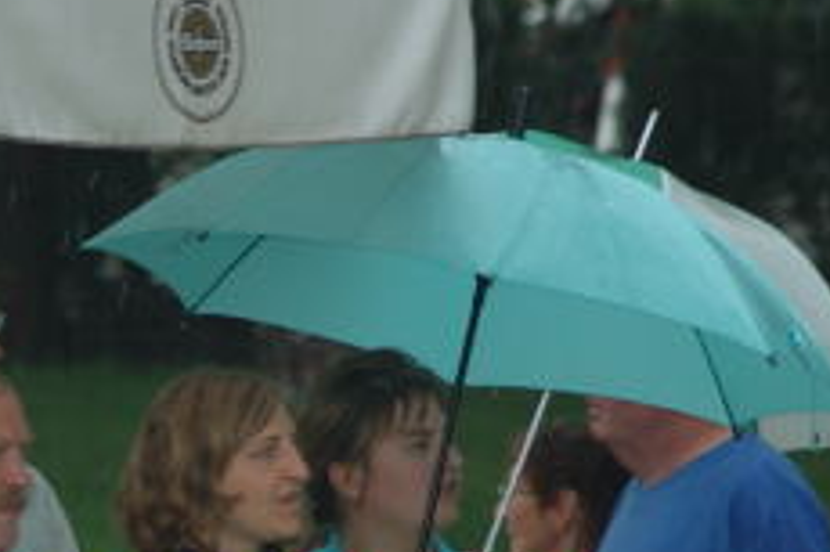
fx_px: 15228
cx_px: 14
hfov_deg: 3.1
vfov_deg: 2.1
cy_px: 561
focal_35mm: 661
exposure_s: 1/60
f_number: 4.8
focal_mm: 180
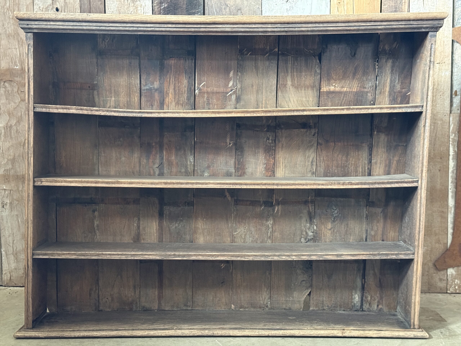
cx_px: 230
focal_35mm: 48
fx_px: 639
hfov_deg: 39.7
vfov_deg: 30.3
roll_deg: -0.2
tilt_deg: -6.3
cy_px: 173
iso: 640
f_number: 1.78
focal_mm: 6.76
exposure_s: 1/30
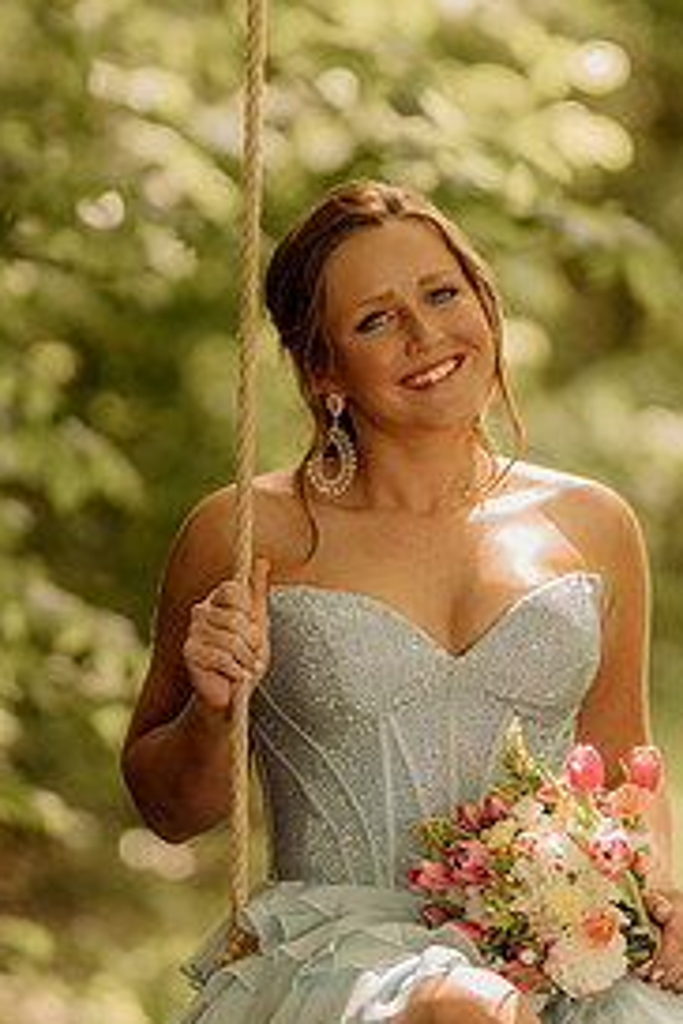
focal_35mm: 209
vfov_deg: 9.8
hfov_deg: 6.6
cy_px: 536
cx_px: 432
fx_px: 5947
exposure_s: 1/1250
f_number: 1.4
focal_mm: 85
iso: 400
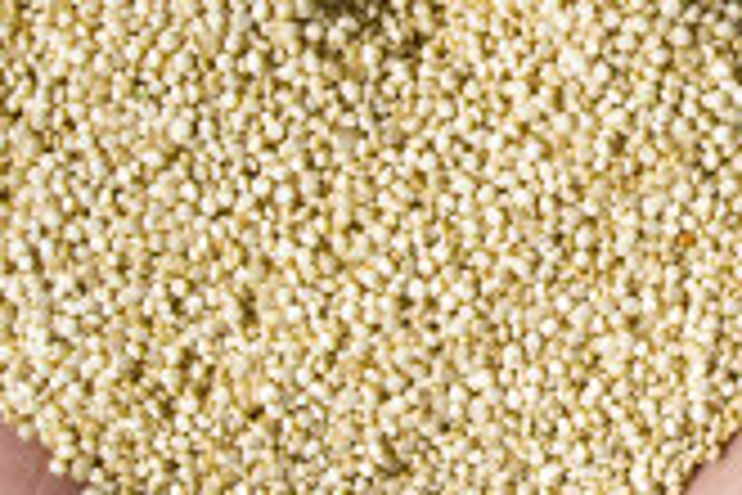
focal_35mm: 89
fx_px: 1834
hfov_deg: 21.1
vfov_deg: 15.3
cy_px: 200
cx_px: 926
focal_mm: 24
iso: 200
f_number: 8
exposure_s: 1/250
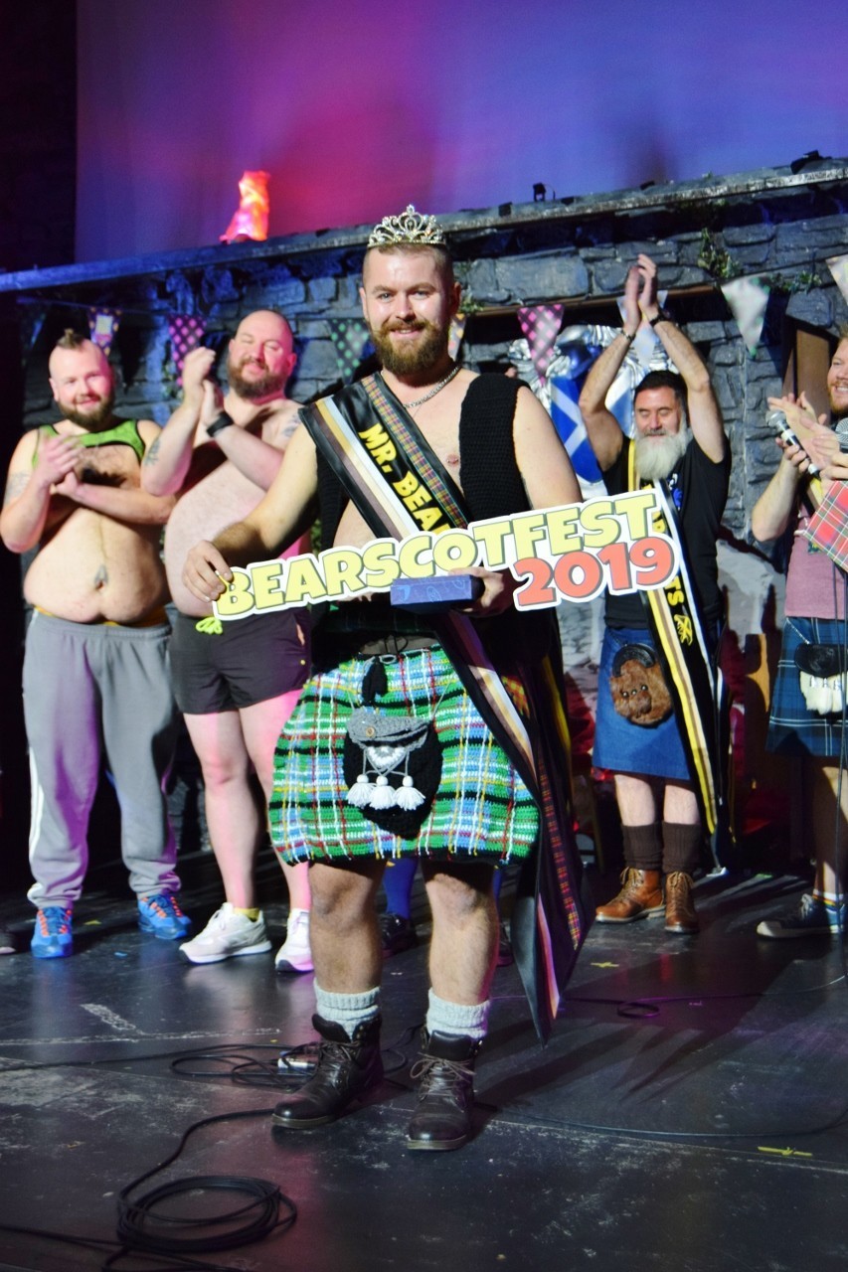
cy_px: 636
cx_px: 424
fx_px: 1802
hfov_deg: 26.5
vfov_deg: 38.9
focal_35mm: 51
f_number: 4.5
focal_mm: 34
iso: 1100
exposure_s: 1/60
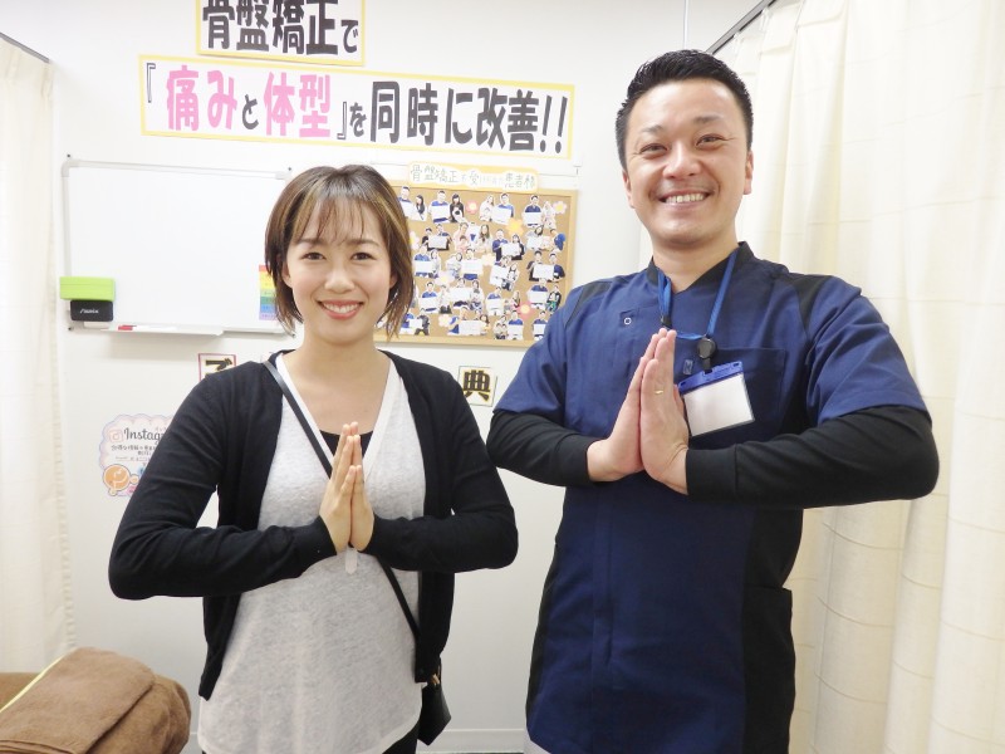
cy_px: 377
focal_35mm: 25
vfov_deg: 54.9
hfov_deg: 69.4
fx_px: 726
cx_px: 502
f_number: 3
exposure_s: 1/30
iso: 200
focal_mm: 4.5
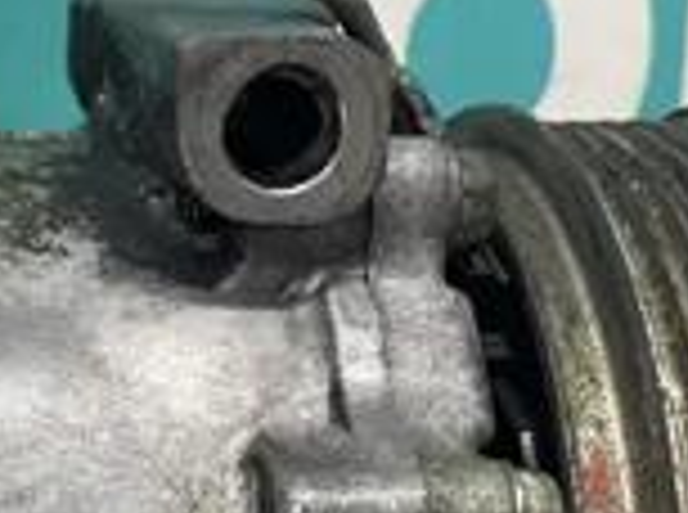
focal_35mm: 109
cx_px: -184
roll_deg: +0.4
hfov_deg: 17.1
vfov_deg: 13.4
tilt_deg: -17.4
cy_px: 490
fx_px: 2161
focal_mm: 4.2
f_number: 1.6
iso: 64
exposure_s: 1/50
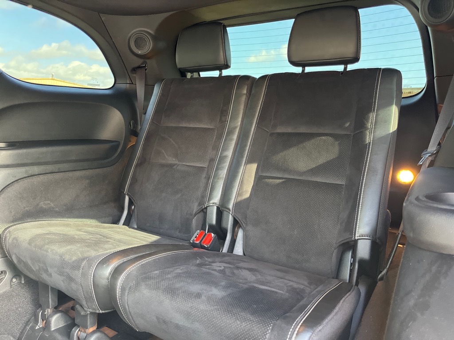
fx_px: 341
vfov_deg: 53.1
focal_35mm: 26
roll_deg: -4.7
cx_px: 227
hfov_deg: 67.3
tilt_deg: -7.7
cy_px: 170
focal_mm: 5.1
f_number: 1.6
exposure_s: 1/41
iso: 500
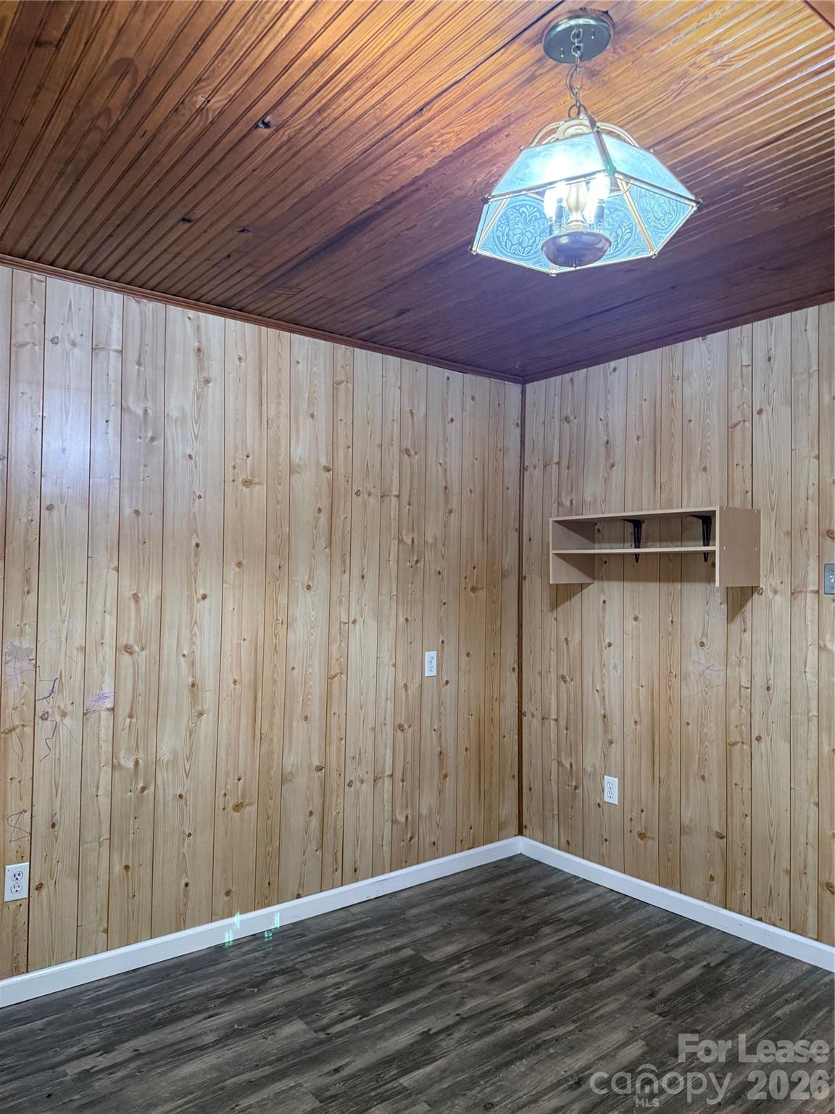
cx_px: 418
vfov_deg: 71.6
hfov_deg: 56.8
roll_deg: -1.1
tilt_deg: +2.5
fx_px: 772
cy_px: 557
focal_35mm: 24
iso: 320
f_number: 1.78
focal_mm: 6.76
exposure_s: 1/60
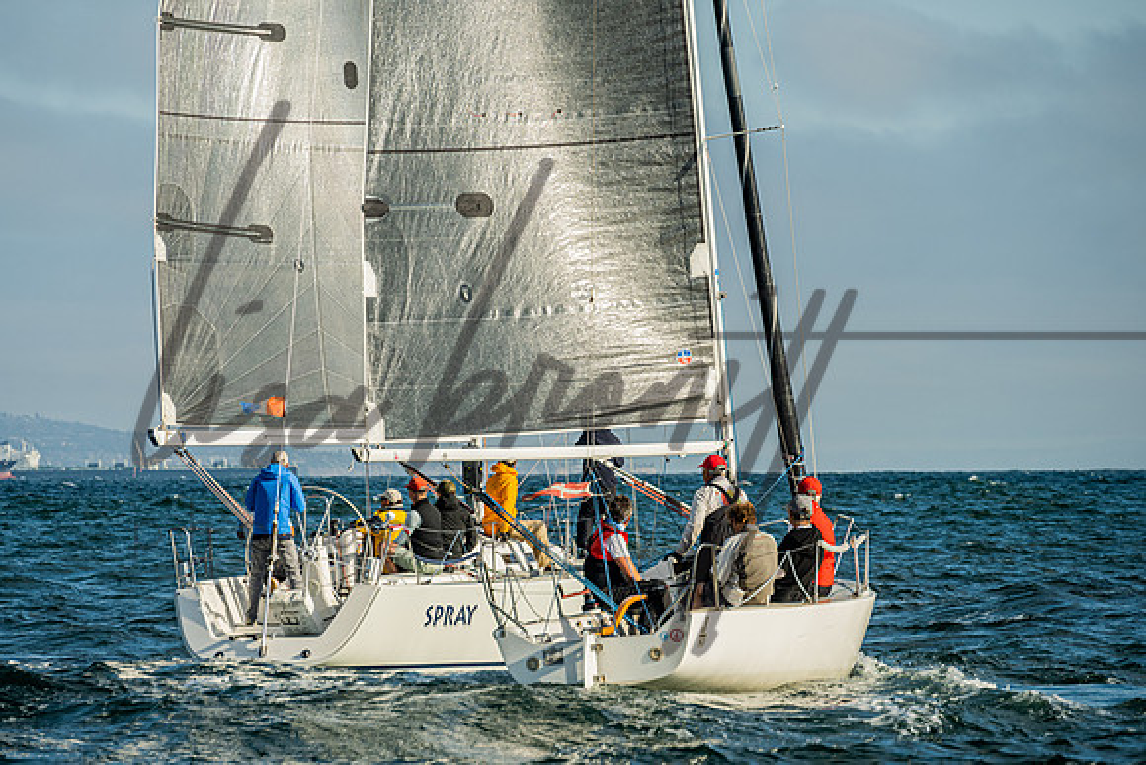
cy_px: 383
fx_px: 7766
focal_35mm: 244
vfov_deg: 5.6
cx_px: 514
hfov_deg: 8.4
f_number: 6.3
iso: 250
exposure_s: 1/500
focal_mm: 190
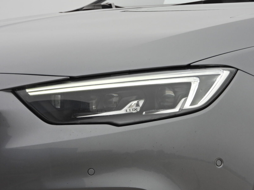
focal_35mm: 320
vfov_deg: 4.6
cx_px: 127
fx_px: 2348
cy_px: 95
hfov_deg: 6.2
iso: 200
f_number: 5
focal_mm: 57.5
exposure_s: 1/250
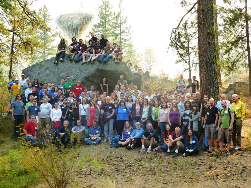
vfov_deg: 29.1
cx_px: 126
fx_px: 363
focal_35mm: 50
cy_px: 94
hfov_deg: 38.2
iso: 160
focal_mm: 9
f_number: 3.9
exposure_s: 1/125
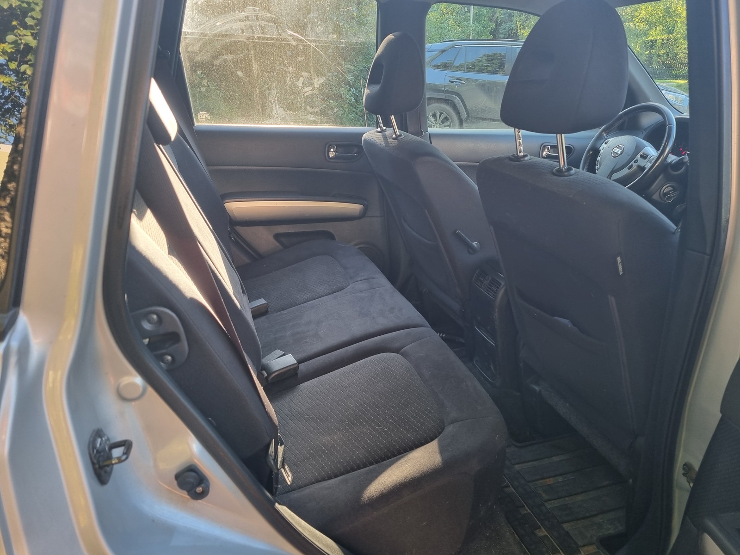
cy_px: 278
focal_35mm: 26
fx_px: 556
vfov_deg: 53.1
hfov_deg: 67.3
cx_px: 370
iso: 80
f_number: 1.8
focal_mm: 5.4
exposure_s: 1/100
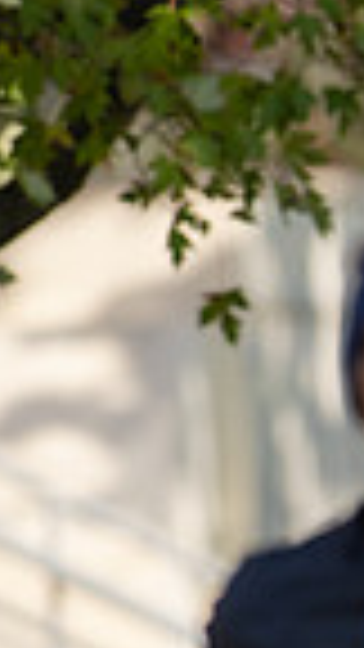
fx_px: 21672
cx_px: 1290
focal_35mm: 1263
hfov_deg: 1.0
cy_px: 641
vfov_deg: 1.7
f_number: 5.6
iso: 200
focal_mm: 300
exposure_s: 1/640
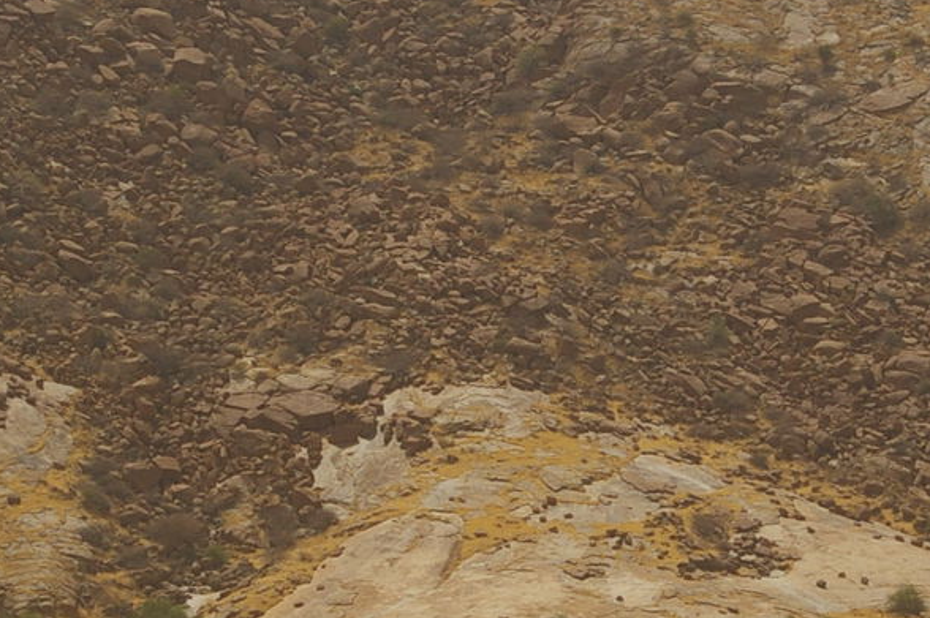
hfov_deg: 5.6
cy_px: 404
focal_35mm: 368
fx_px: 9489
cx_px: 702
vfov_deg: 3.7
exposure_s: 1/500
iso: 200
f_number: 13
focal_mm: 75
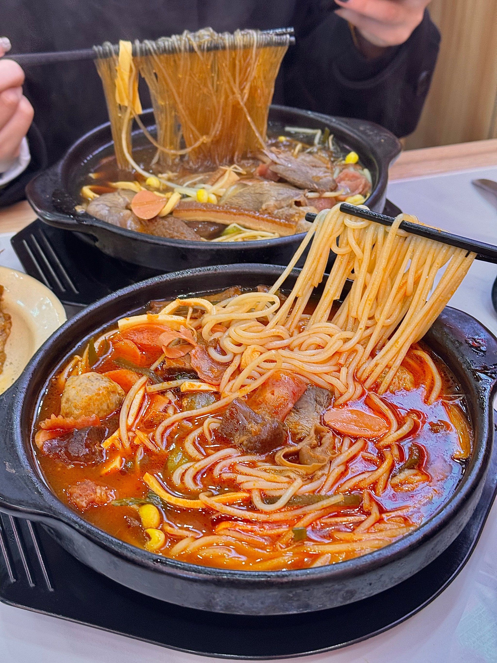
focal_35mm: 48
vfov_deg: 39.7
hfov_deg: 30.3
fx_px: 919
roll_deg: -0.3
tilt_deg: -35.1
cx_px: 248
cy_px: 332
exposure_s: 1/50
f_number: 1.78
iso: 100
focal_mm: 6.86
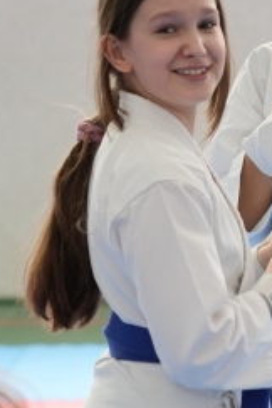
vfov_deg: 7.9
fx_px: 2935
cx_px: 270
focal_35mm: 259
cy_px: 297
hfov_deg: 5.3
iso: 3200
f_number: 4
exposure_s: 1/320
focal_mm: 105
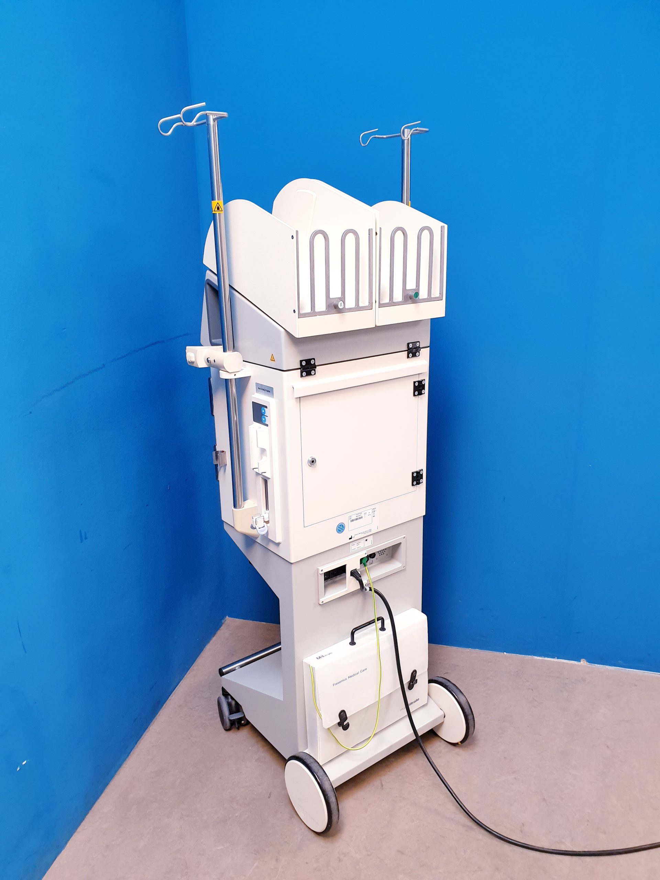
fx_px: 661
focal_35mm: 26
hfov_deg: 53.1
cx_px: 330
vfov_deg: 67.3
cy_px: 440
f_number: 2.4
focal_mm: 4.3
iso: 200
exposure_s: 1/50
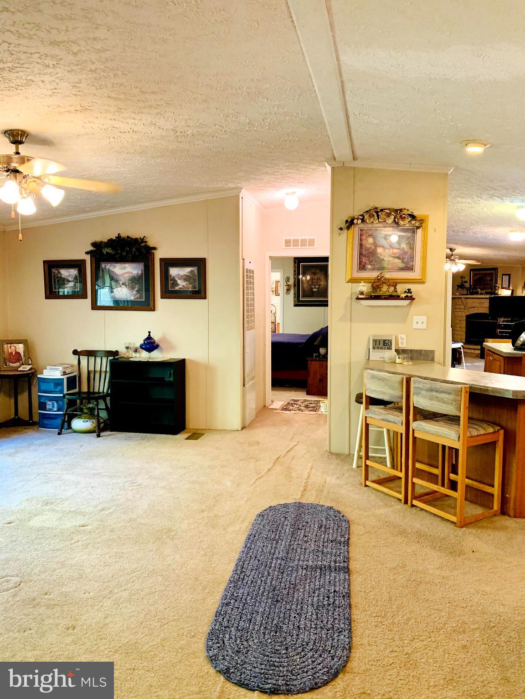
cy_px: 350
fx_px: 526
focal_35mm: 26
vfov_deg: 67.3
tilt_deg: -4.0
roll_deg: -0.9
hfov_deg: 53.1
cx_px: 262
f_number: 1.8
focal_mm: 4.25
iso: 320
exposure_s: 1/40
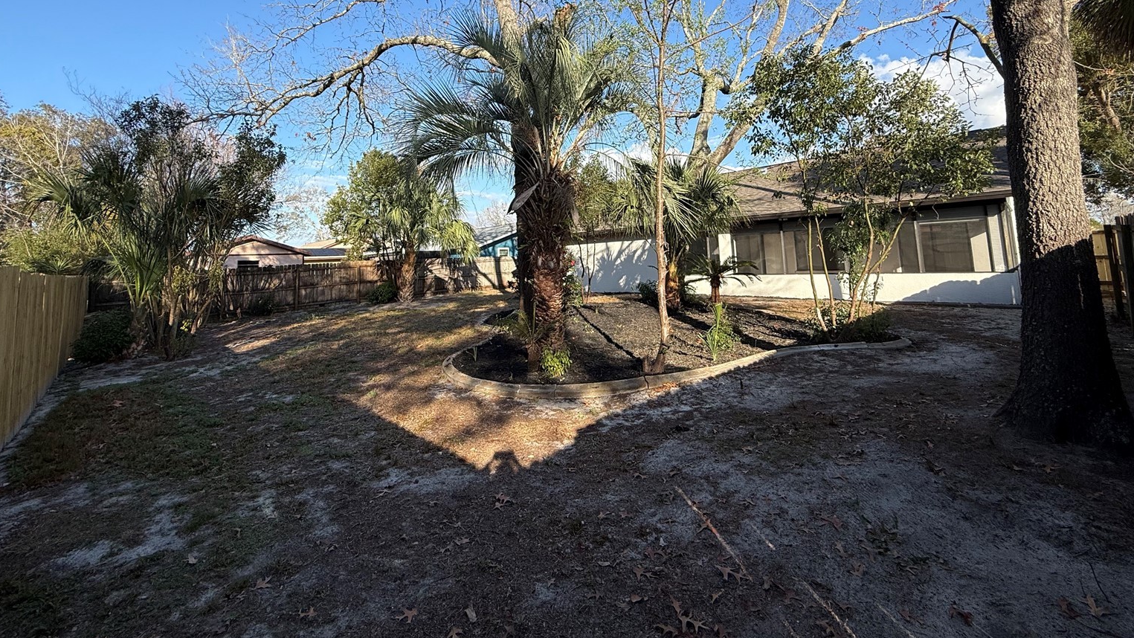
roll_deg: +1.9
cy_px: 207
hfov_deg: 99.4
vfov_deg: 65.2
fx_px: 481
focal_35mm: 16
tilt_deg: +6.9
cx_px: 575
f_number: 2.2
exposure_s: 1/1068
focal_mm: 2.22
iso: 50
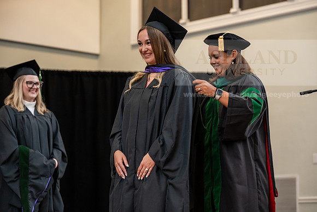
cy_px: 106
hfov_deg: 21.9
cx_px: 158
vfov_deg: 14.7
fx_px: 819
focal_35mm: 93
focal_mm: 93
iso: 1600
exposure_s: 1/200
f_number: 3.5
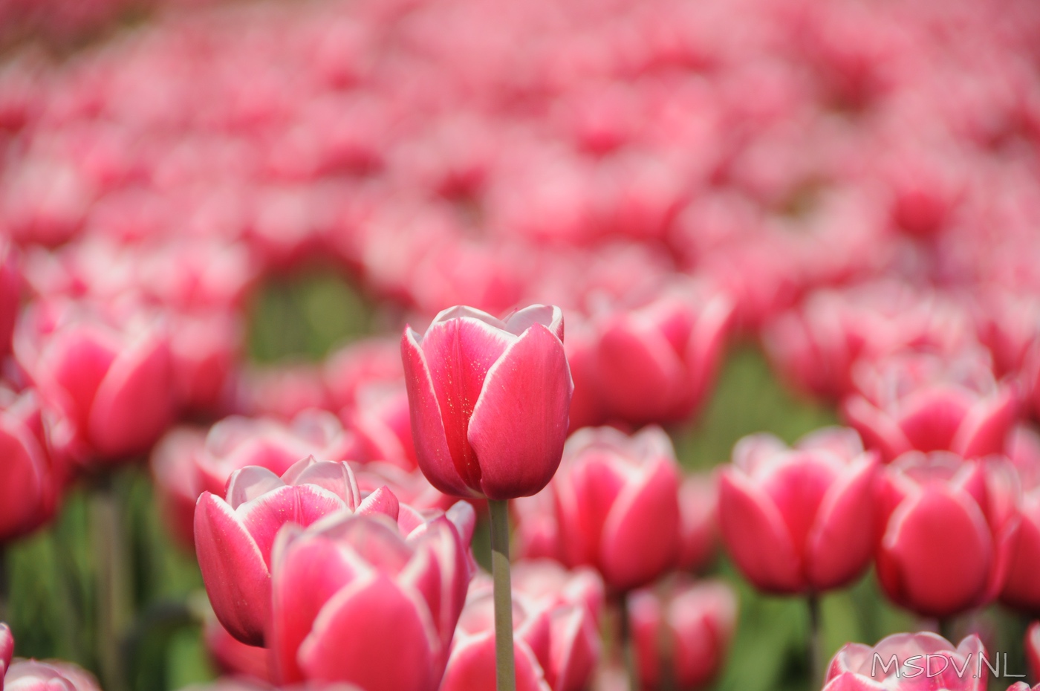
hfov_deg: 6.9
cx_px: 520
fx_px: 8656
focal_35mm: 300
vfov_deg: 4.6
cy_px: 346
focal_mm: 200
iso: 200
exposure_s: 1/800
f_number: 5.6
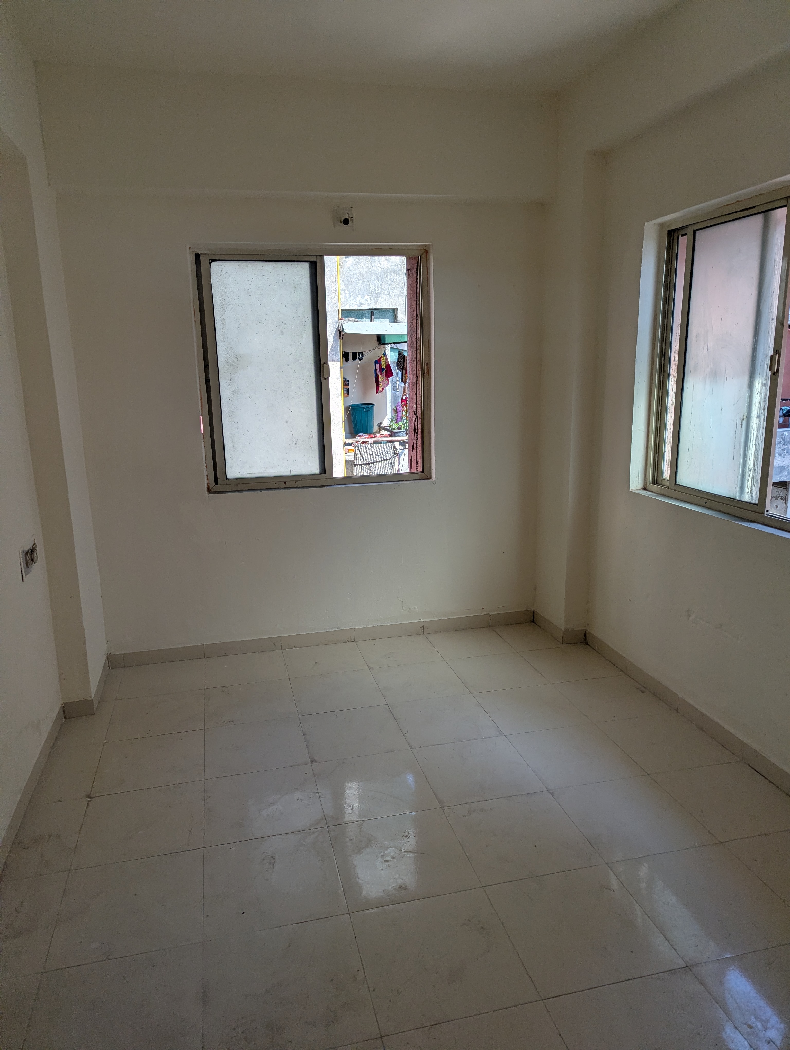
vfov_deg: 71.5
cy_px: 525
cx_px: 395
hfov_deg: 56.9
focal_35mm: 24
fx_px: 728
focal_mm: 6.81
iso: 51
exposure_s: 1/602
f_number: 1.85
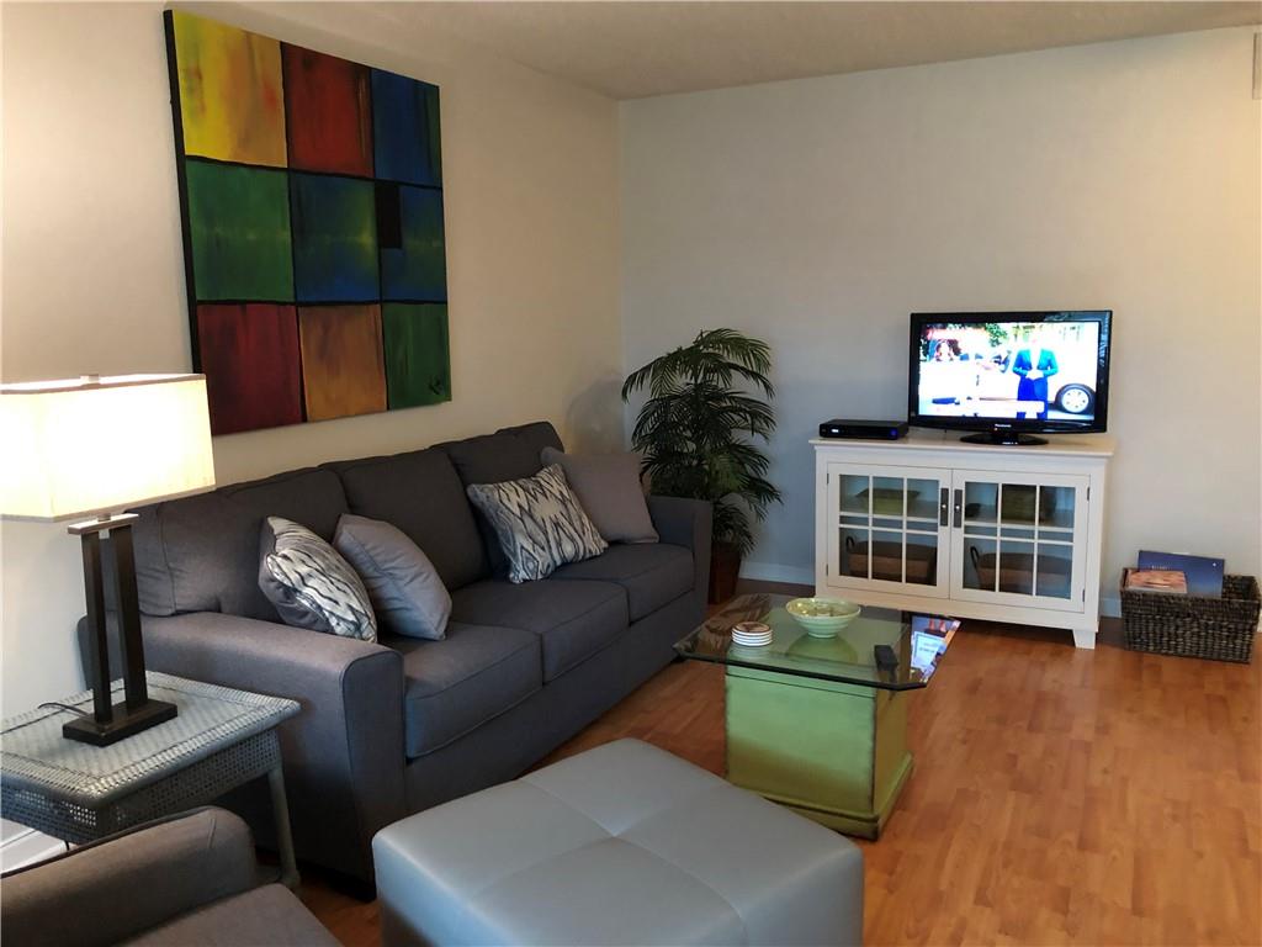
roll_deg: +1.2
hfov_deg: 63.4
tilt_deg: -8.0
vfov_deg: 49.7
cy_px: 474
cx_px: 631
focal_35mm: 28
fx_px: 1021
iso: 100
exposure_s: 1/5
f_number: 1.8
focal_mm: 3.99
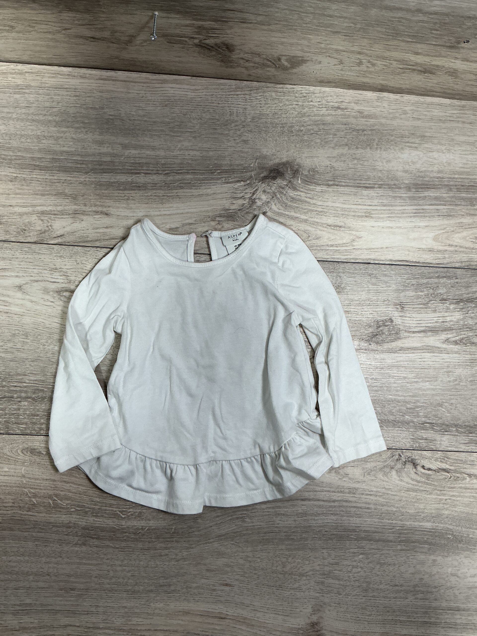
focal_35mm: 29
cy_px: 318
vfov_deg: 61.7
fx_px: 533
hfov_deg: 48.2
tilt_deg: -83.6
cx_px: 238
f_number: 1.8
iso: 64
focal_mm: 3
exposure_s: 1/100
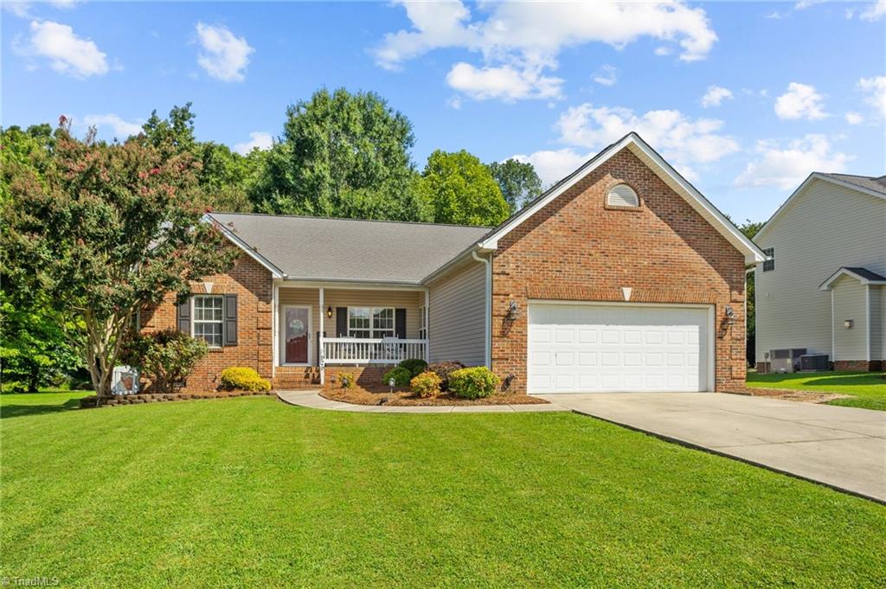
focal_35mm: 24
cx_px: 443
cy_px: 294
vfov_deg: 53.1
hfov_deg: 73.8
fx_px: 590
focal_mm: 24
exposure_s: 1/400
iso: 160
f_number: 8
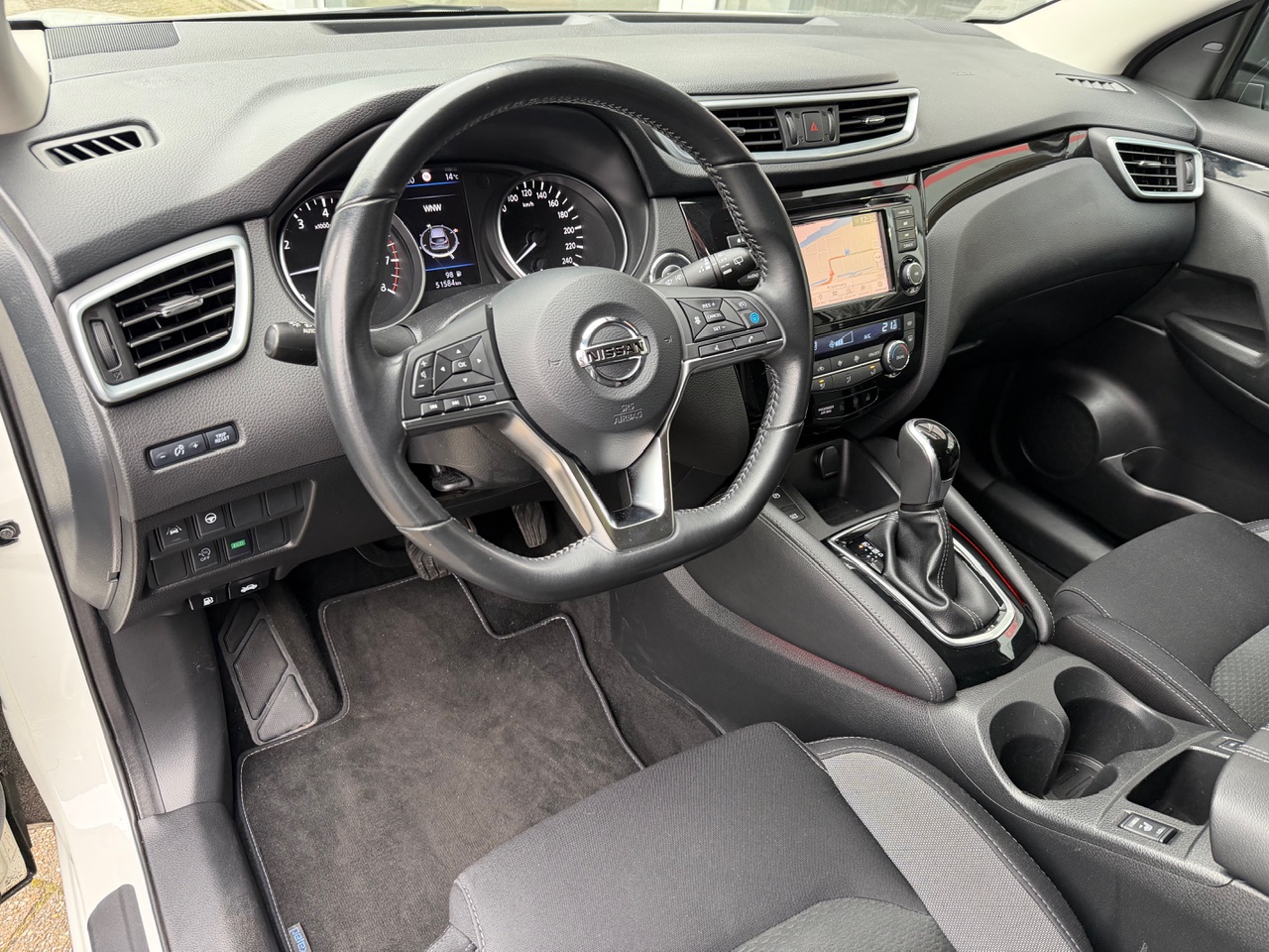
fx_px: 880
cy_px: 476
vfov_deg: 56.8
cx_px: 634
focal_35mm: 24
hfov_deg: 71.6
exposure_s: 1/60
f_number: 1.78
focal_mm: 6.76
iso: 250
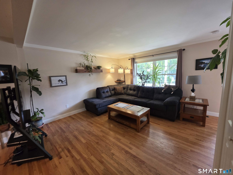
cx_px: 116
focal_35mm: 13
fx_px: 88
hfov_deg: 106.2
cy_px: 88
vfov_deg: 89.9
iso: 320
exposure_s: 1/60
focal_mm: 2.2
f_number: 1.9
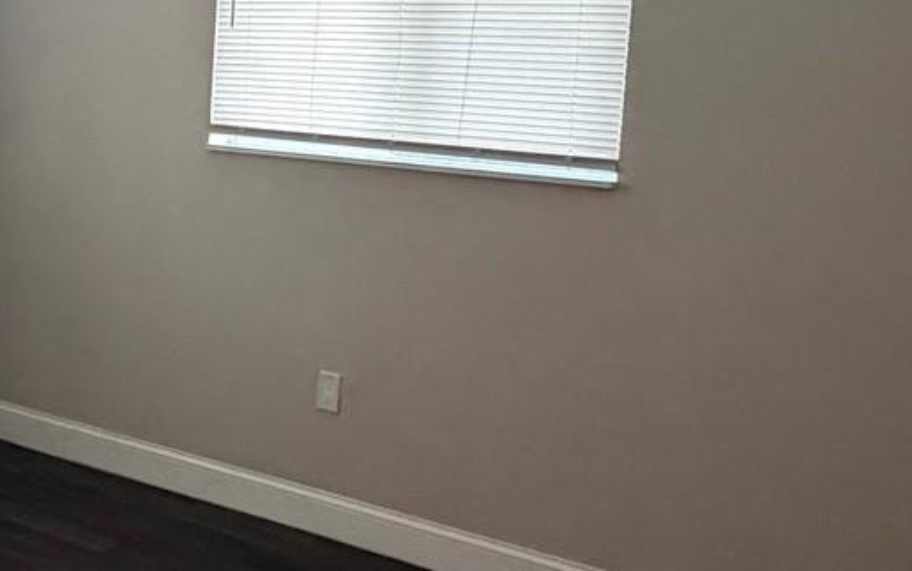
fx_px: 1144
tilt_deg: -3.5
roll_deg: -2.9
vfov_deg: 27.7
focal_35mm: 46
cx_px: 253
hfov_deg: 42.4
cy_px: 147
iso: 640
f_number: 2.2
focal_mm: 2.22
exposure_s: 1/60
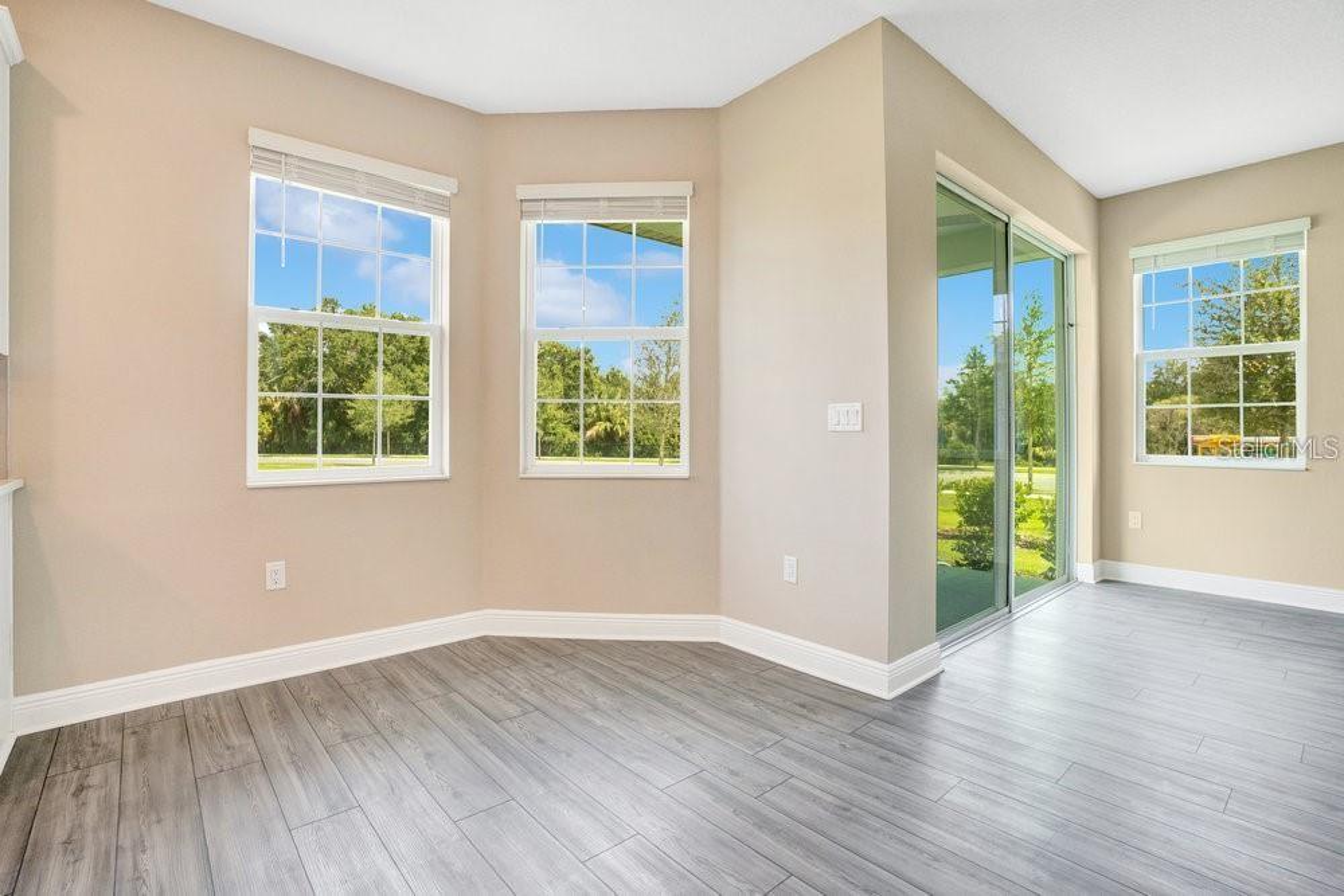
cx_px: 672
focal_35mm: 16
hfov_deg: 96.7
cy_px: 448
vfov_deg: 73.8
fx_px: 597
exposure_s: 1/100
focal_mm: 16
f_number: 8
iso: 500
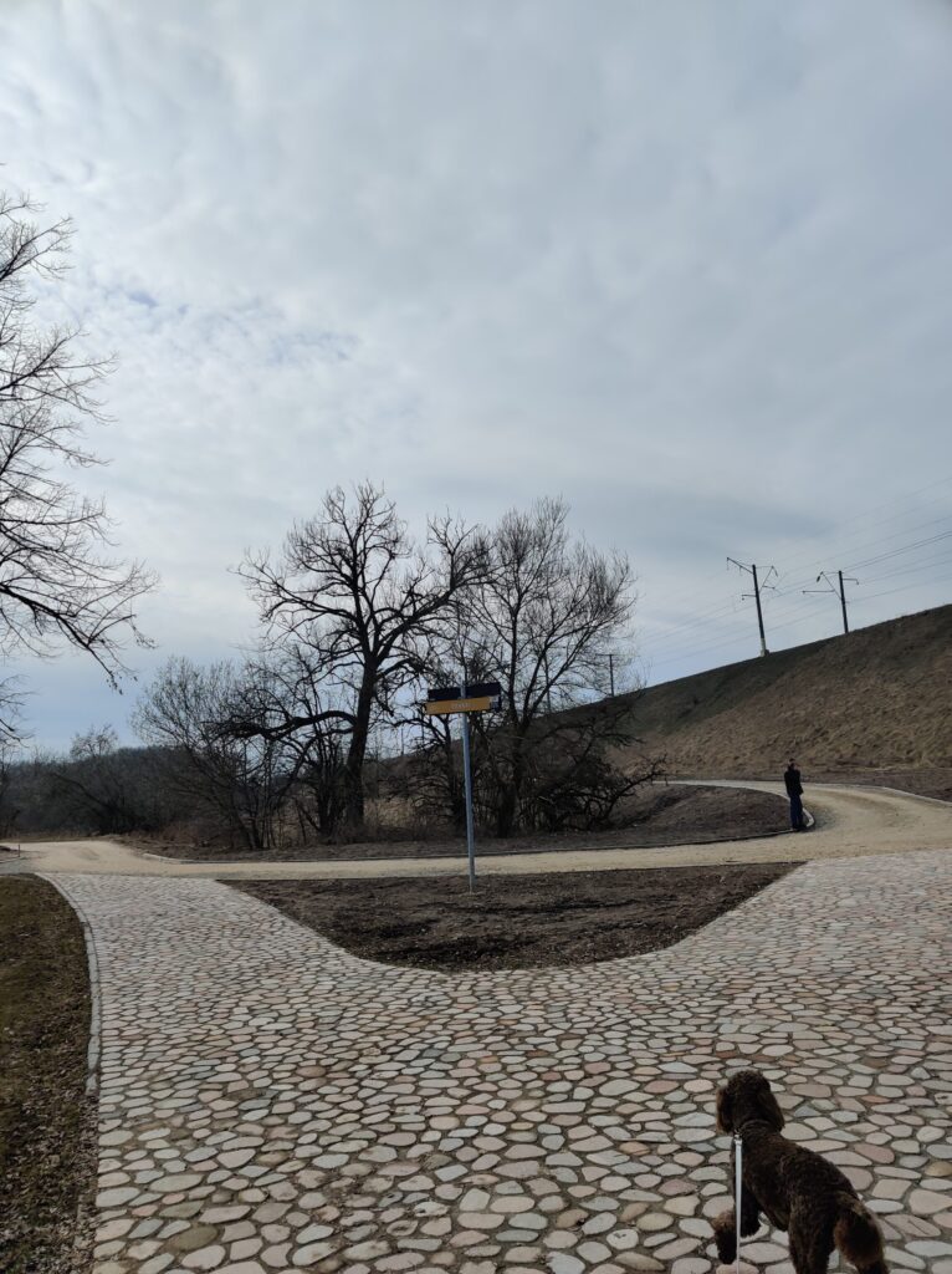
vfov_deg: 65.4
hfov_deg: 51.3
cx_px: 476
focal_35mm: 27
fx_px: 992
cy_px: 637
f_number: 1.65
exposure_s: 1/3271
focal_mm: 4.75
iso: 125
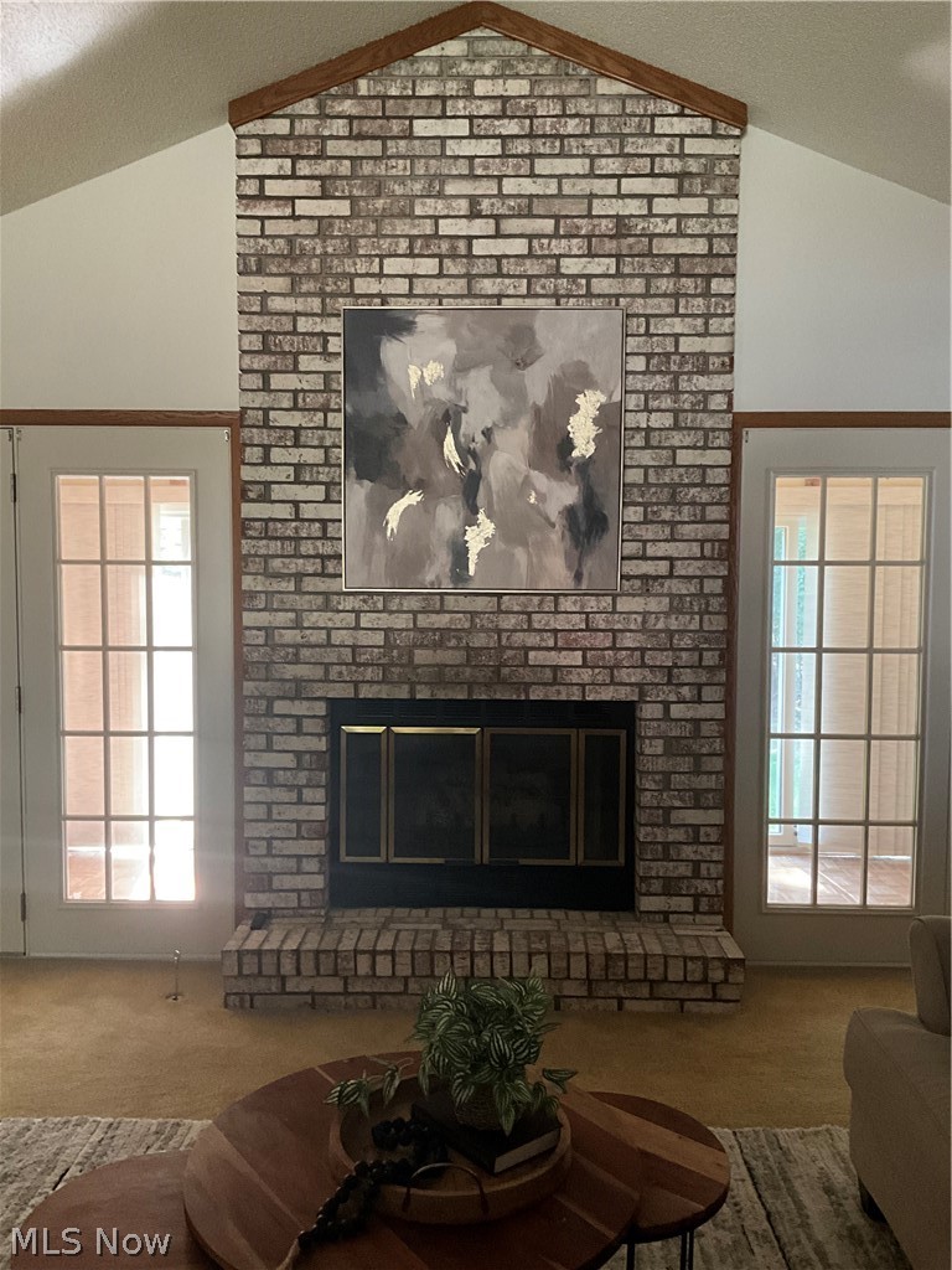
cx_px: 476
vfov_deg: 61.7
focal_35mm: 29
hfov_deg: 48.2
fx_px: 1063
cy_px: 635
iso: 320
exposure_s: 1/31
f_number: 1.8
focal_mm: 3
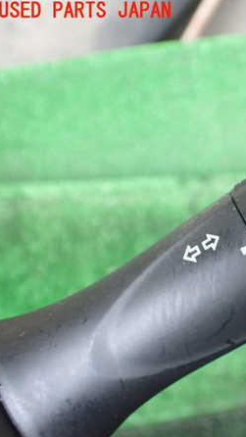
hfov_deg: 24.8
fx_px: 510
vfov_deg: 46.4
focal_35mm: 44
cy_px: 219
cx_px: 287
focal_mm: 5.4
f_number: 2.3
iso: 800
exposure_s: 1/60
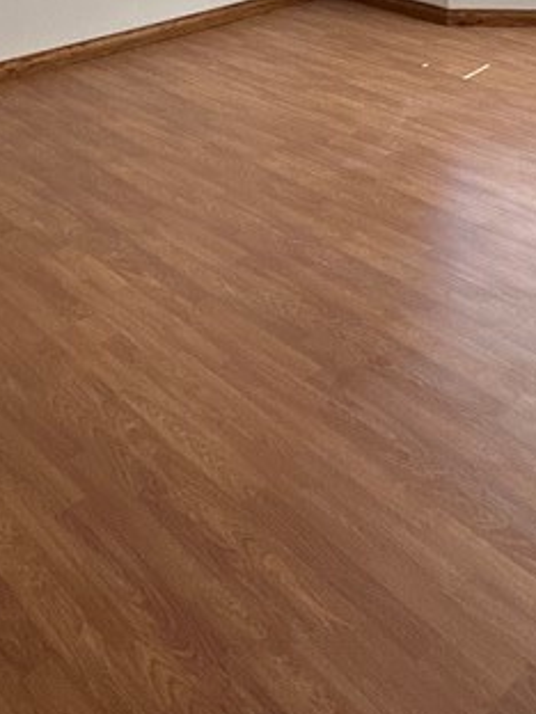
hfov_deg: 31.5
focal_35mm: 46
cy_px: -76
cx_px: 257
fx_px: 950
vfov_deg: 35.2
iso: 200
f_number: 2.2
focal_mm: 2.22
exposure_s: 1/120
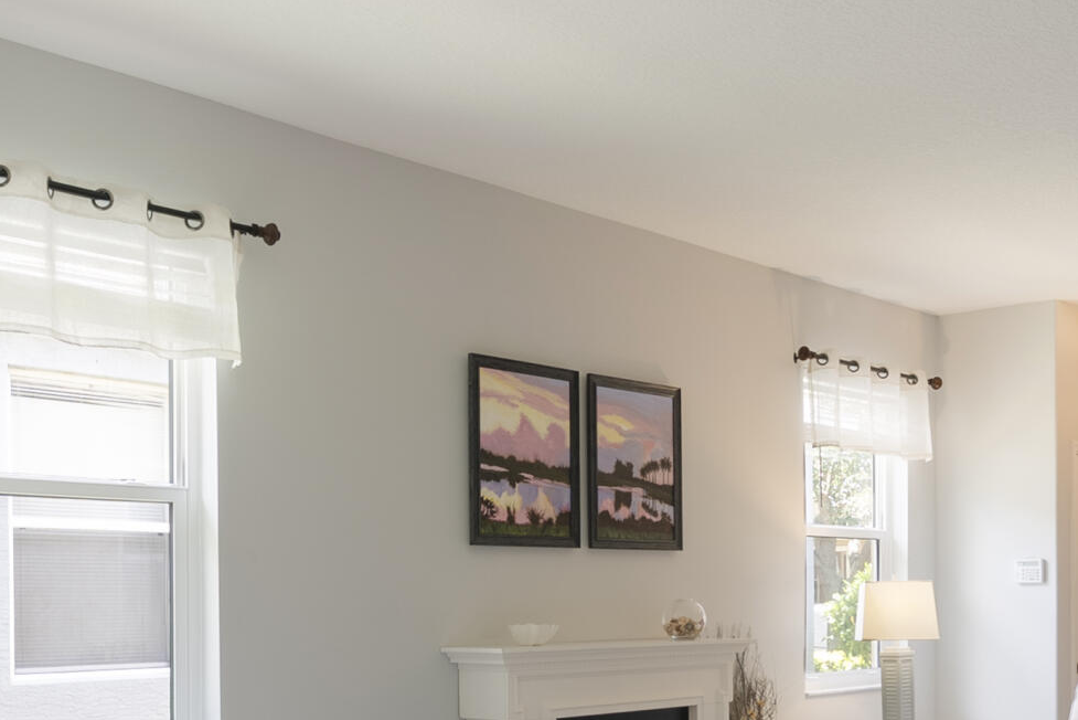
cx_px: 745
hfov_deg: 42.2
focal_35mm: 46
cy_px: 618
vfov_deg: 28.5
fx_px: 1371
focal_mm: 14.9
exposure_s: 1.6
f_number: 9
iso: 200
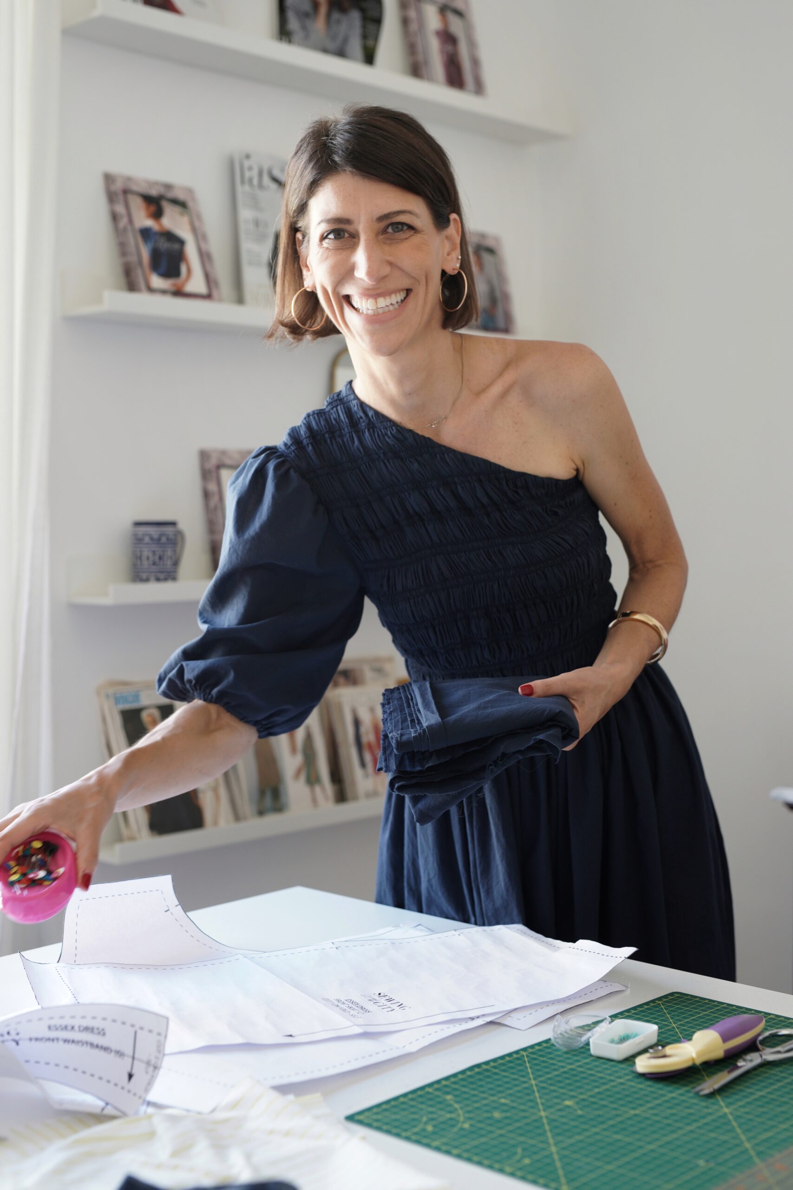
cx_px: 396
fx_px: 1652
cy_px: 595
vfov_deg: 39.6
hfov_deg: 27.0
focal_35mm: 50
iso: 640
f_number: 3.2
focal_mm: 50
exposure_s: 1/125
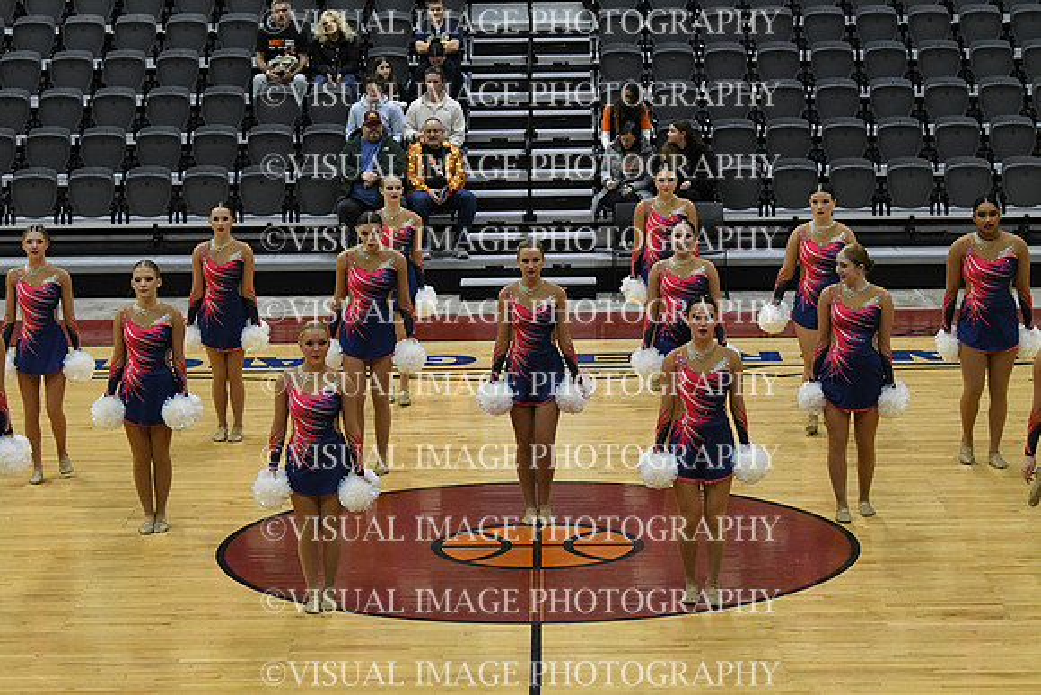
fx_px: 3037
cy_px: 348
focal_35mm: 105
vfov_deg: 13.0
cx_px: 520
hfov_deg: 19.5
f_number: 4
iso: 4000
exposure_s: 1/500
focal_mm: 70
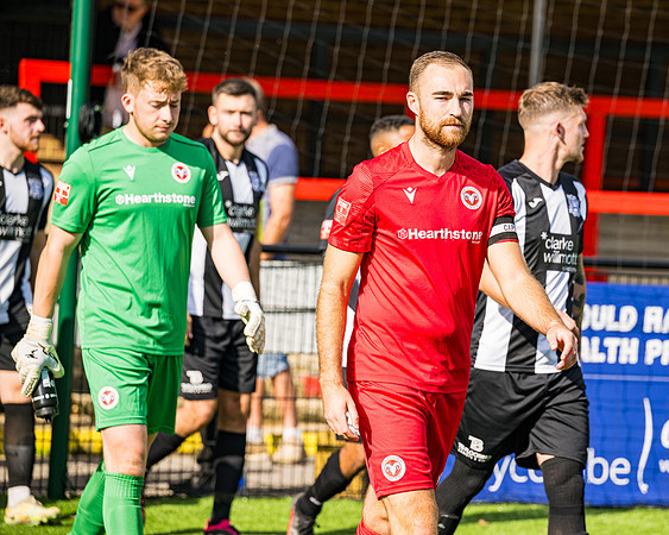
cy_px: 254
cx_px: 421
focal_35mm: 195
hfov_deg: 9.9
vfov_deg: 7.9
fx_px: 3860
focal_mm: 165
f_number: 4
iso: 100
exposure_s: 1/1600
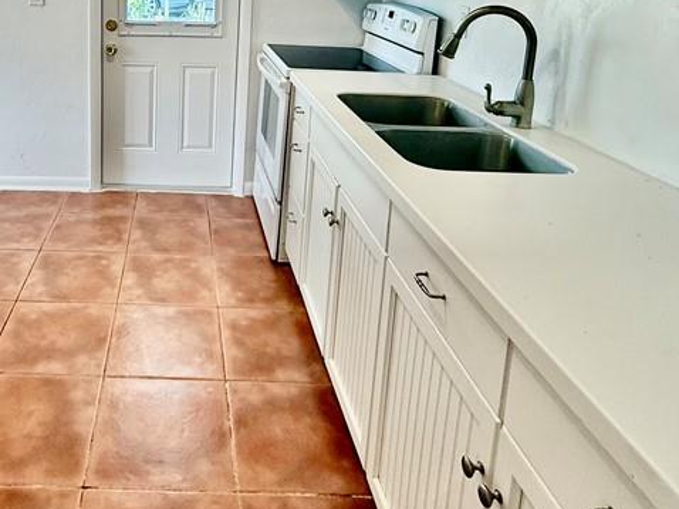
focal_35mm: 30
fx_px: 588
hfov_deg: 57.4
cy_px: 63
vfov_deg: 43.2
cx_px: 182
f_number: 2.2
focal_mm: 2.22
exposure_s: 1/120
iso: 125
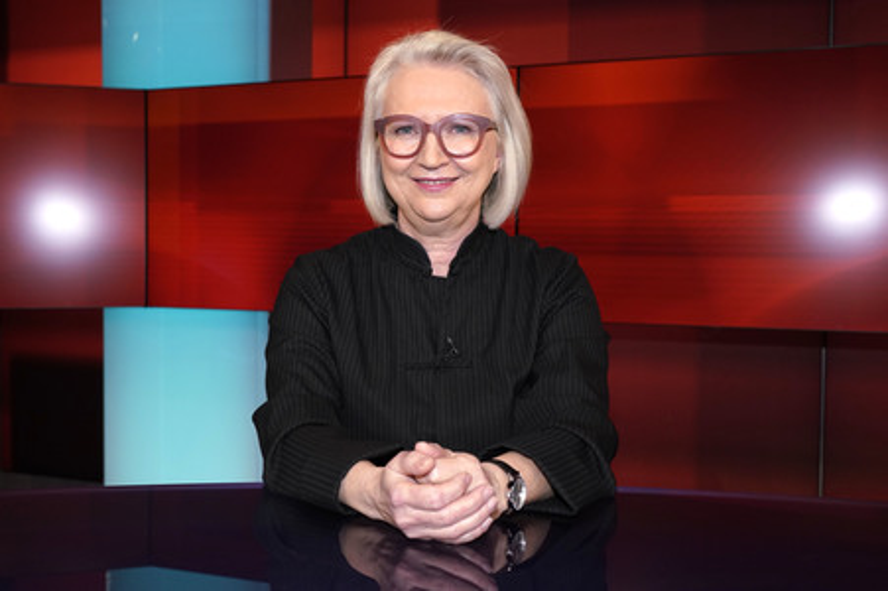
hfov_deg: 57.3
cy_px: 296
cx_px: 444
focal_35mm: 33
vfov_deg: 39.9
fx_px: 813
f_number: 5.6
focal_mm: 33
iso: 1600
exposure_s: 1/125
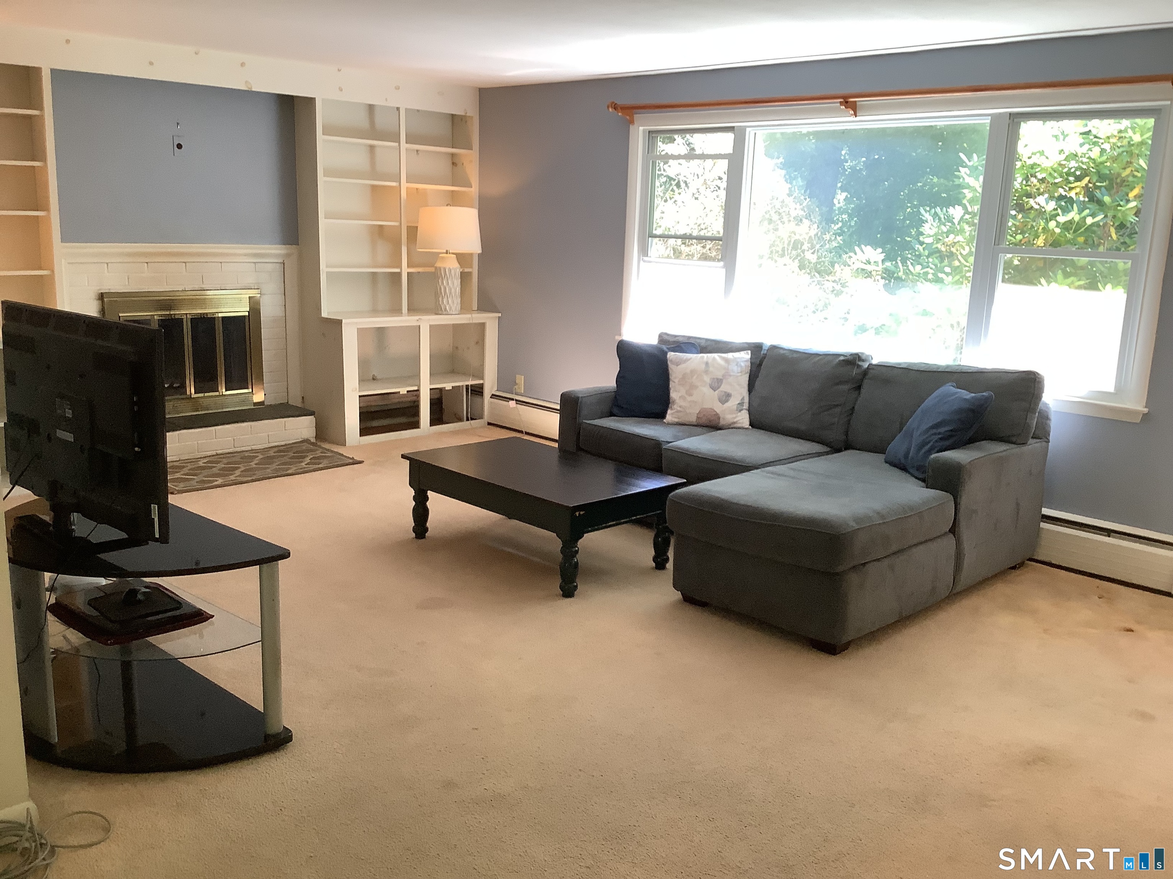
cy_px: 440
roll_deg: -1.5
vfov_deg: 45.4
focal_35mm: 31
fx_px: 1050
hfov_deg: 58.4
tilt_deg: -12.7
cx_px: 586
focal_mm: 3.3
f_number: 2.4
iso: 100
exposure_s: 1/60
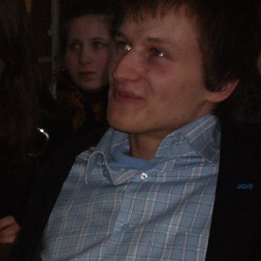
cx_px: -39
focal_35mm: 216
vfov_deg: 8.1
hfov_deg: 8.0
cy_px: 170
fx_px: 1843
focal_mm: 17.4
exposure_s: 1/60
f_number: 4.8
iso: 200
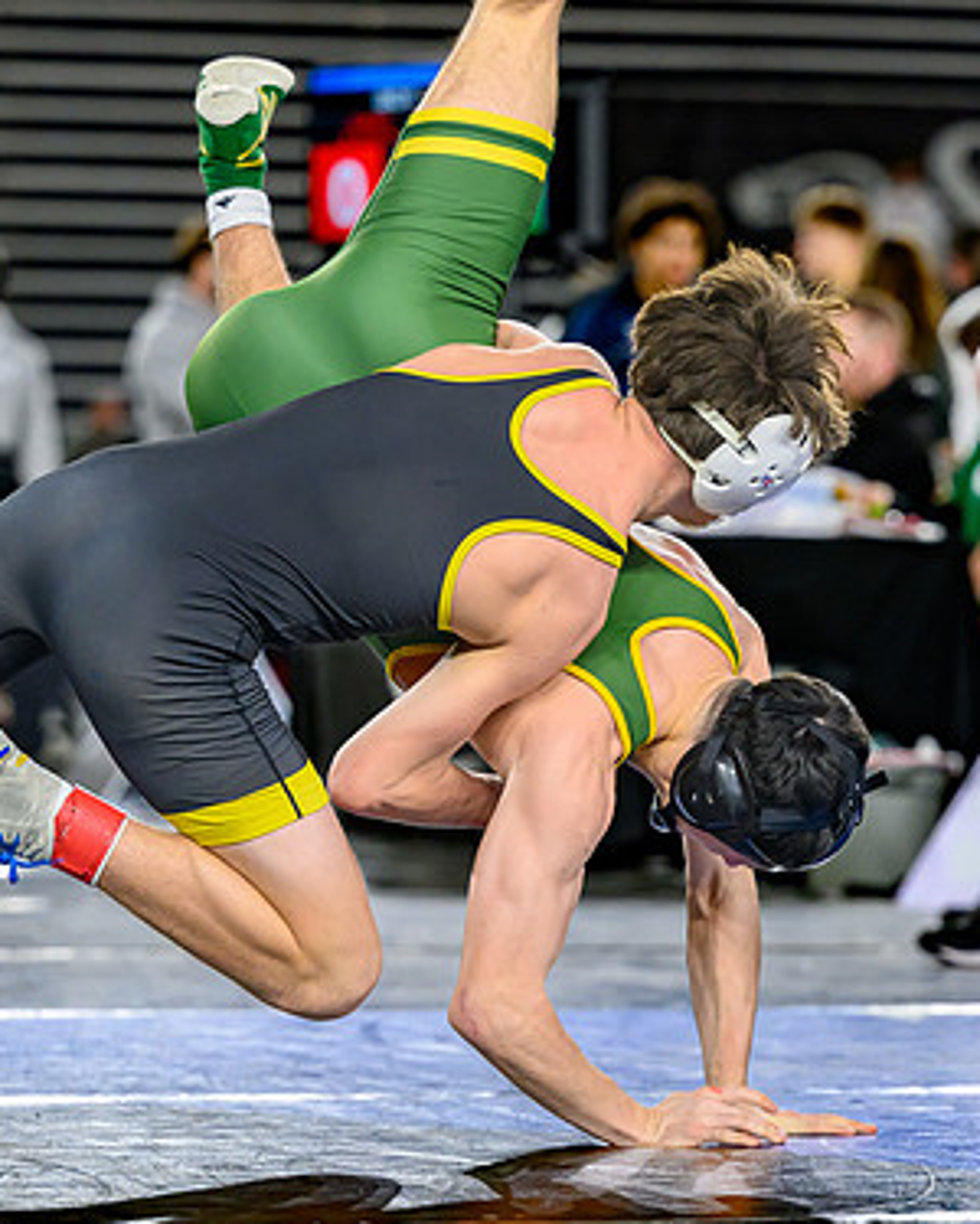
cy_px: 828
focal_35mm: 222
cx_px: 516
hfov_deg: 7.0
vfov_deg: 8.7
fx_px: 8049
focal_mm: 115
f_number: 2.8
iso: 2000
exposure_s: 1/800
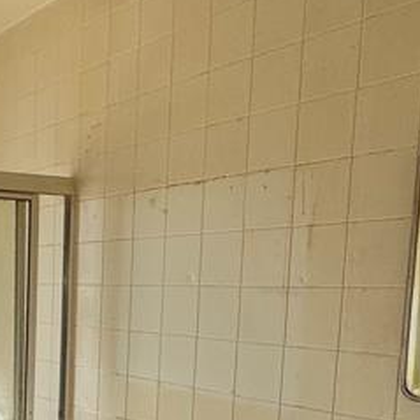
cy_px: 369
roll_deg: -1.8
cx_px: -53
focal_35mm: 53
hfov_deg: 28.9
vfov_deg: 30.9
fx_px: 728
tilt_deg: -7.5
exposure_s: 1/159
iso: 40
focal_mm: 2.22
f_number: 2.2
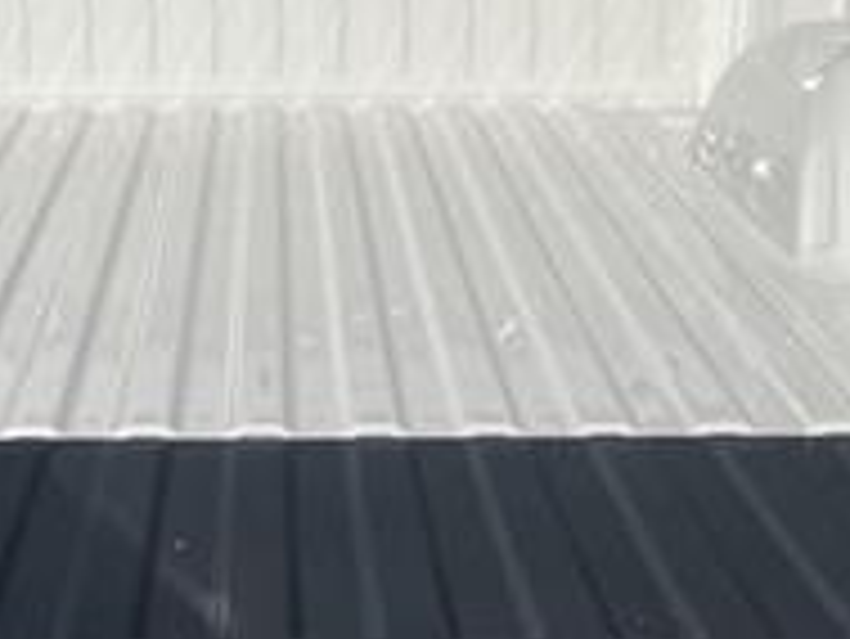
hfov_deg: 22.0
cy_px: 315
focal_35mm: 88
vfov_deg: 16.8
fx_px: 2162
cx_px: 211
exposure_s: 1/6135
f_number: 1.6
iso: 32
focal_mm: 4.2
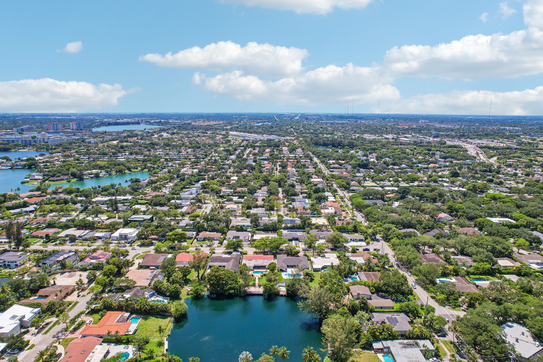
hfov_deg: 78.6
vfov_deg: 57.2
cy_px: 181
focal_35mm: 22
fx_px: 332
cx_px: 272
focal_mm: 8.4
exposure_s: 1/2500
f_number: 2.8
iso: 120
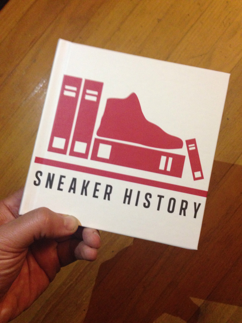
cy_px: 162
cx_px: 121
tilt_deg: -84.1
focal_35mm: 33
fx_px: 308
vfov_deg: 55.4
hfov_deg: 42.9
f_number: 2.4
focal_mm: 4.12
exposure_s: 1/15
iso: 400
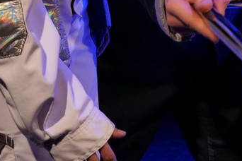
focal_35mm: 332
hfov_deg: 6.1
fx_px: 2232
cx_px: 407
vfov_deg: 4.1
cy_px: -169
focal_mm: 70
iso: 2500
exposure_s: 1/125
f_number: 5.5
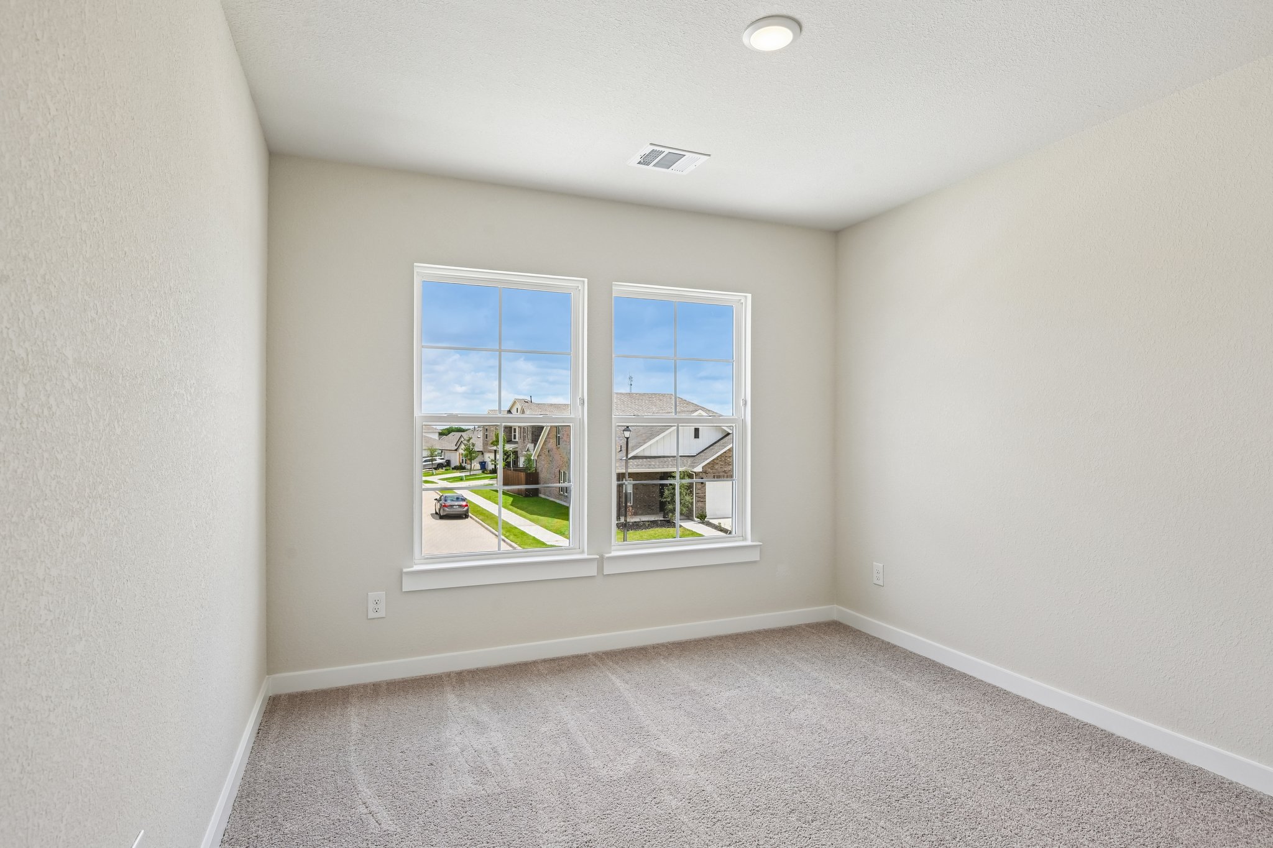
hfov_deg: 86.9
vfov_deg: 64.5
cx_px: 636
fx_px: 672
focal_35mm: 19
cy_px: 424
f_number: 8
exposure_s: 1/400
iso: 400
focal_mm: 19
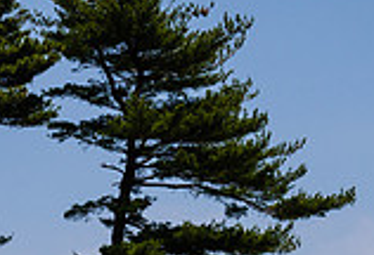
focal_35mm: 177
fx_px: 1853
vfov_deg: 7.9
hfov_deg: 11.3
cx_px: -89
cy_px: 200
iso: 200
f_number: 5.6
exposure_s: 1/1600
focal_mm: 45
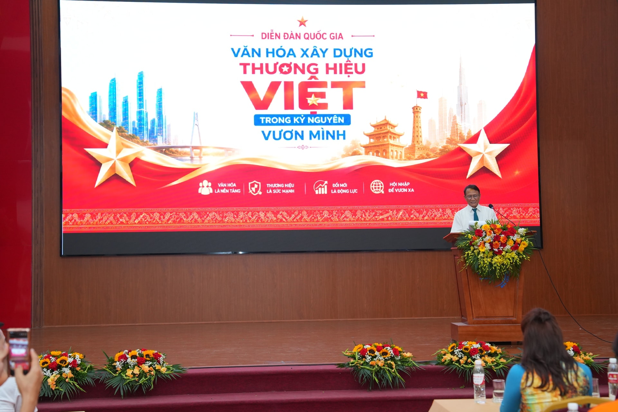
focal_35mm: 57
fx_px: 978
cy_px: 206
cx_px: 309
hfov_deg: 35.1
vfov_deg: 23.8
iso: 2500
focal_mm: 57
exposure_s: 1/160
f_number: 4
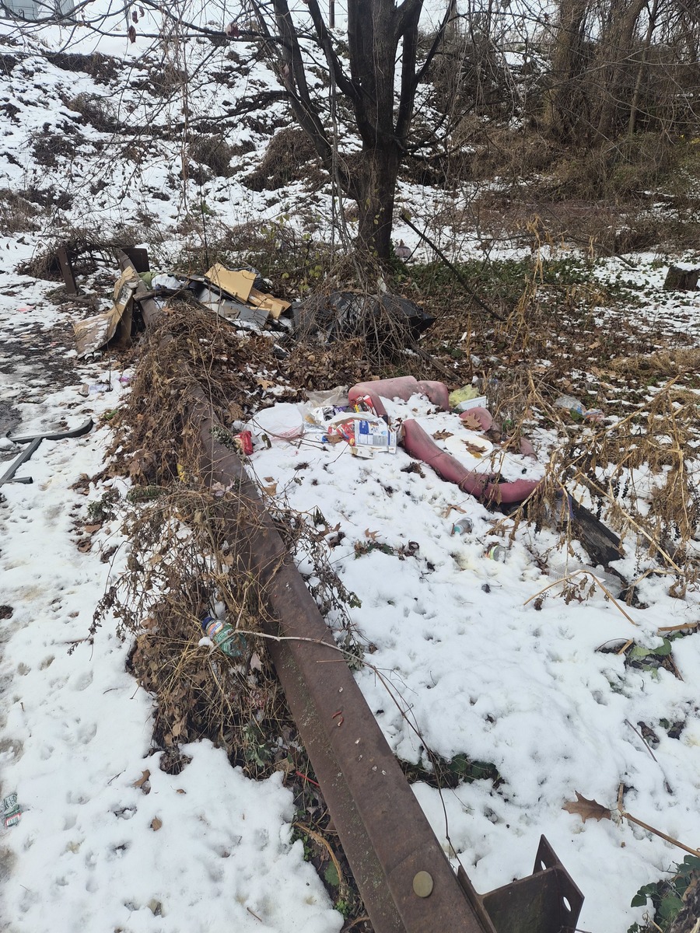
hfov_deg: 58.9
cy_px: 466
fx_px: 620
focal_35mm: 23
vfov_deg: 73.9
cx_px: 350
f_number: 1.8
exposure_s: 1/1104
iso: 80
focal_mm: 5.4
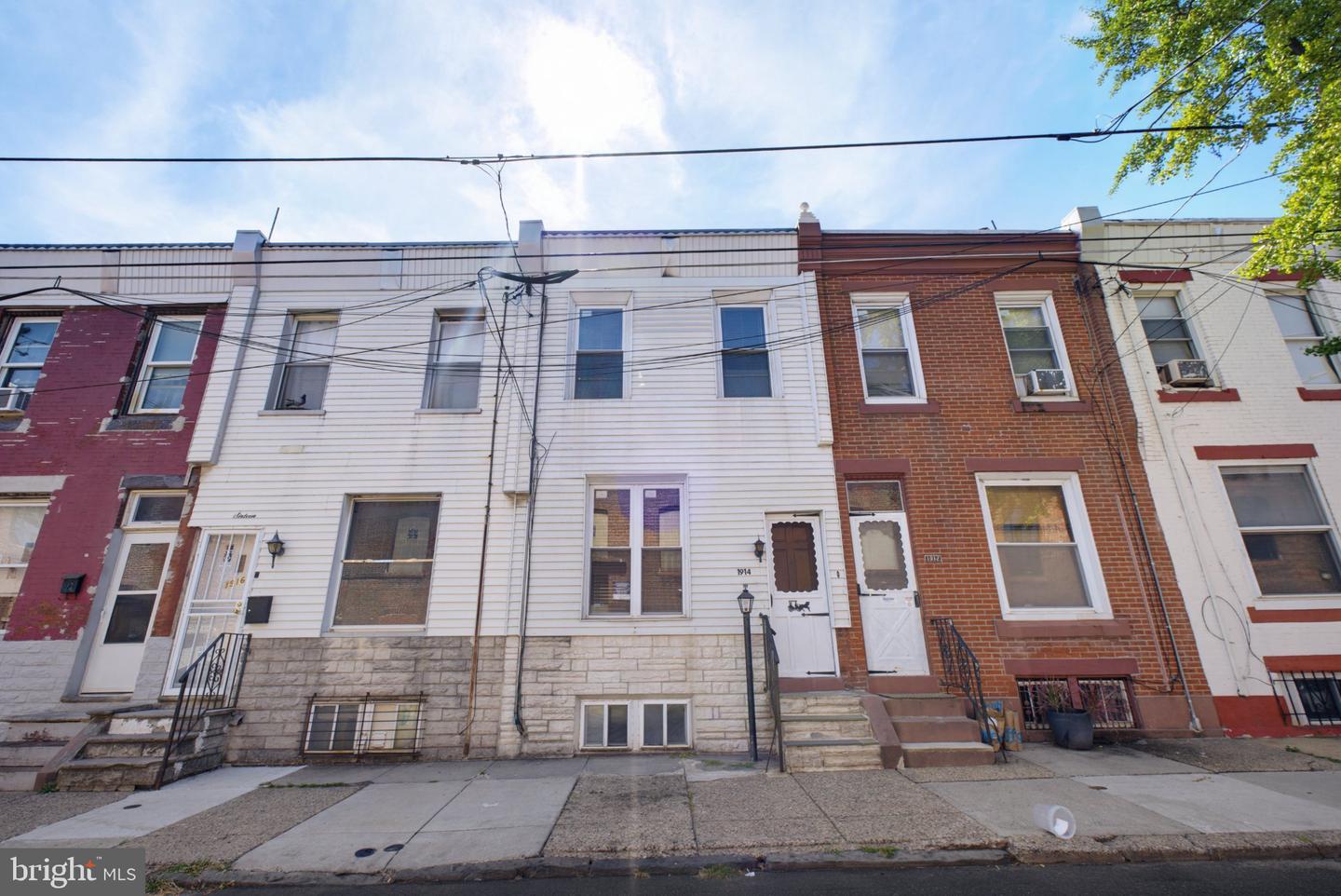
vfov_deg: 77.4
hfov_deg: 100.4
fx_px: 559
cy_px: 448
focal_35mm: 15
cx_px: 670
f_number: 8
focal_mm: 10
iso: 250
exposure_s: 1/60
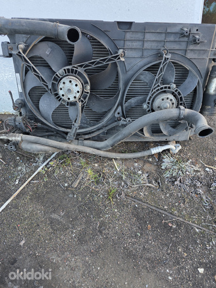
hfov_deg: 56.8
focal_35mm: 24
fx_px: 200
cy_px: 145
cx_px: 104
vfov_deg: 71.6
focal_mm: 6.3
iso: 100
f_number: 1.7
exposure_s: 1/180
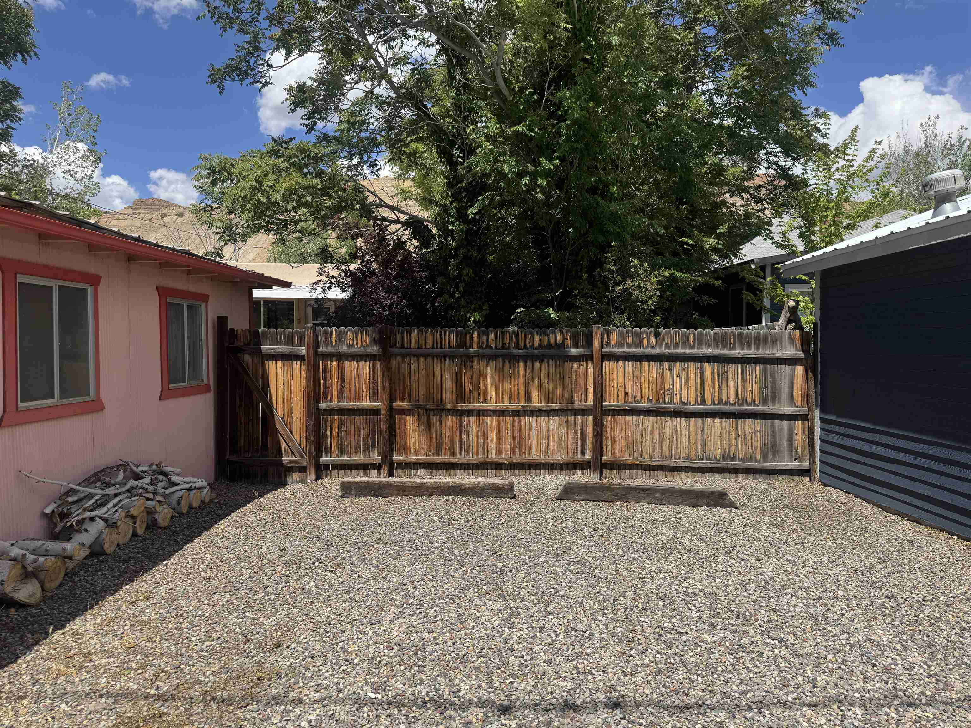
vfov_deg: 56.8
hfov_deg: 71.6
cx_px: 486
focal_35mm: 24
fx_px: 673
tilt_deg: -2.8
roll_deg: -0.2
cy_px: 364
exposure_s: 1/4049
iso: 80
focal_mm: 6.76
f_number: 1.78
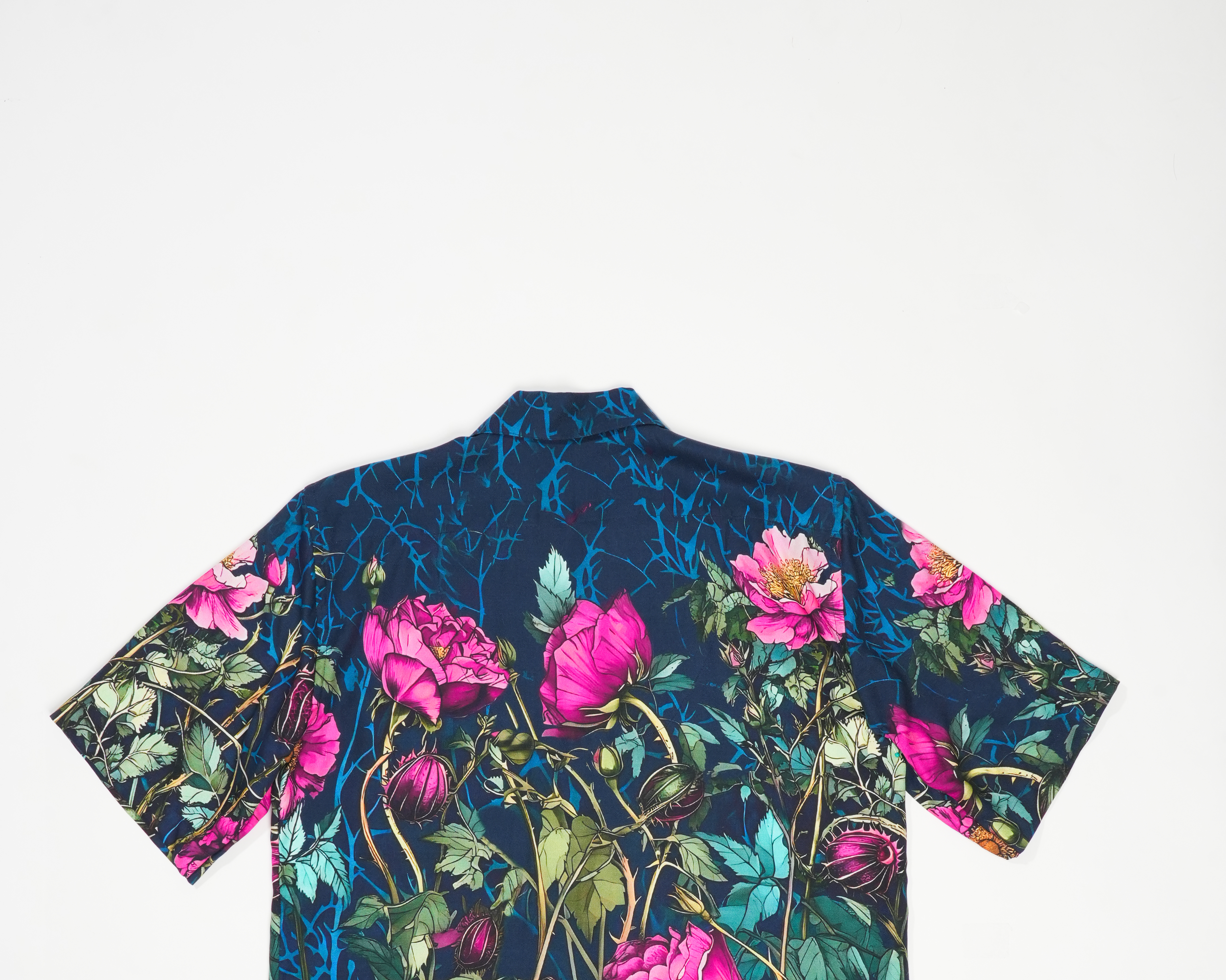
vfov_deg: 31.6
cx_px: 612
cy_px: 833
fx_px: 1669
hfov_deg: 40.3
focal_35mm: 46
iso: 800
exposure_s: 1/50
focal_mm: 32
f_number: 11
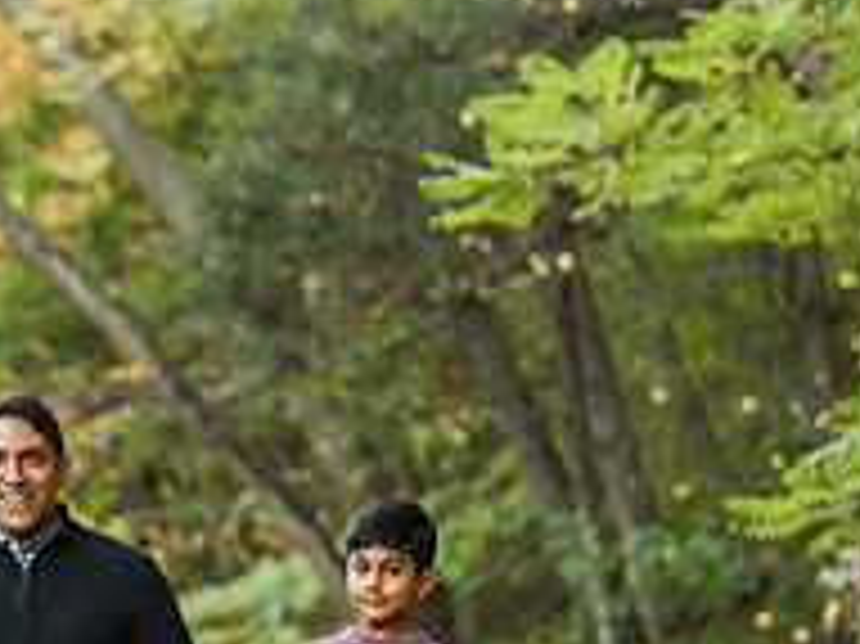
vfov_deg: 3.8
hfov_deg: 5.0
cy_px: 727
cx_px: -293
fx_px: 9807
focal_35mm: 395
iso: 2000
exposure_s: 1/125
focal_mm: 135
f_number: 4
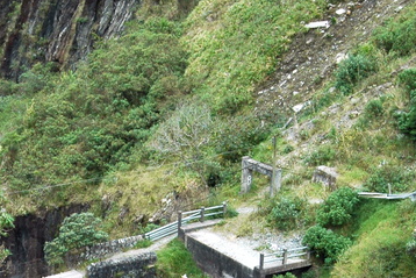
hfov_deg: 10.8
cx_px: 36
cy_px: 355
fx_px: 2178
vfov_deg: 7.2
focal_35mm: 188
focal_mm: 45
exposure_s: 1/125
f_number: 8
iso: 200
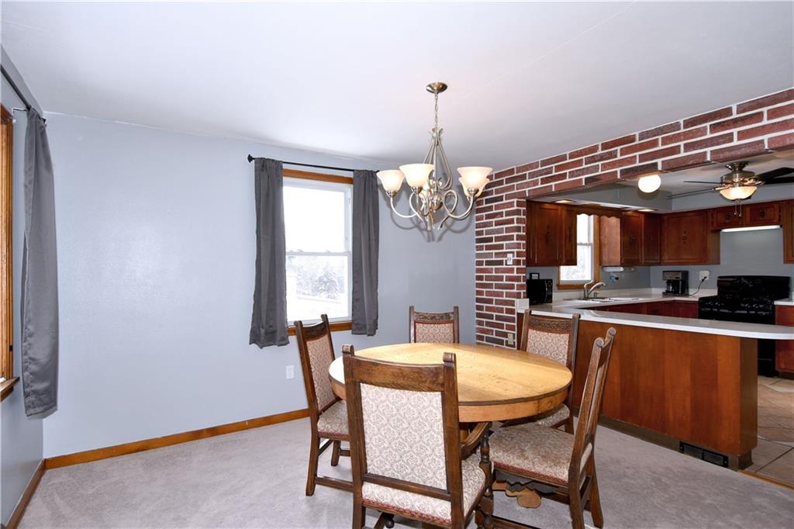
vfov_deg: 67.3
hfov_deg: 90.0
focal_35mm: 18
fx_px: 397
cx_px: 397
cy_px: 264
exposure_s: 1/125
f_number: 5.6
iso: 160
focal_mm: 12
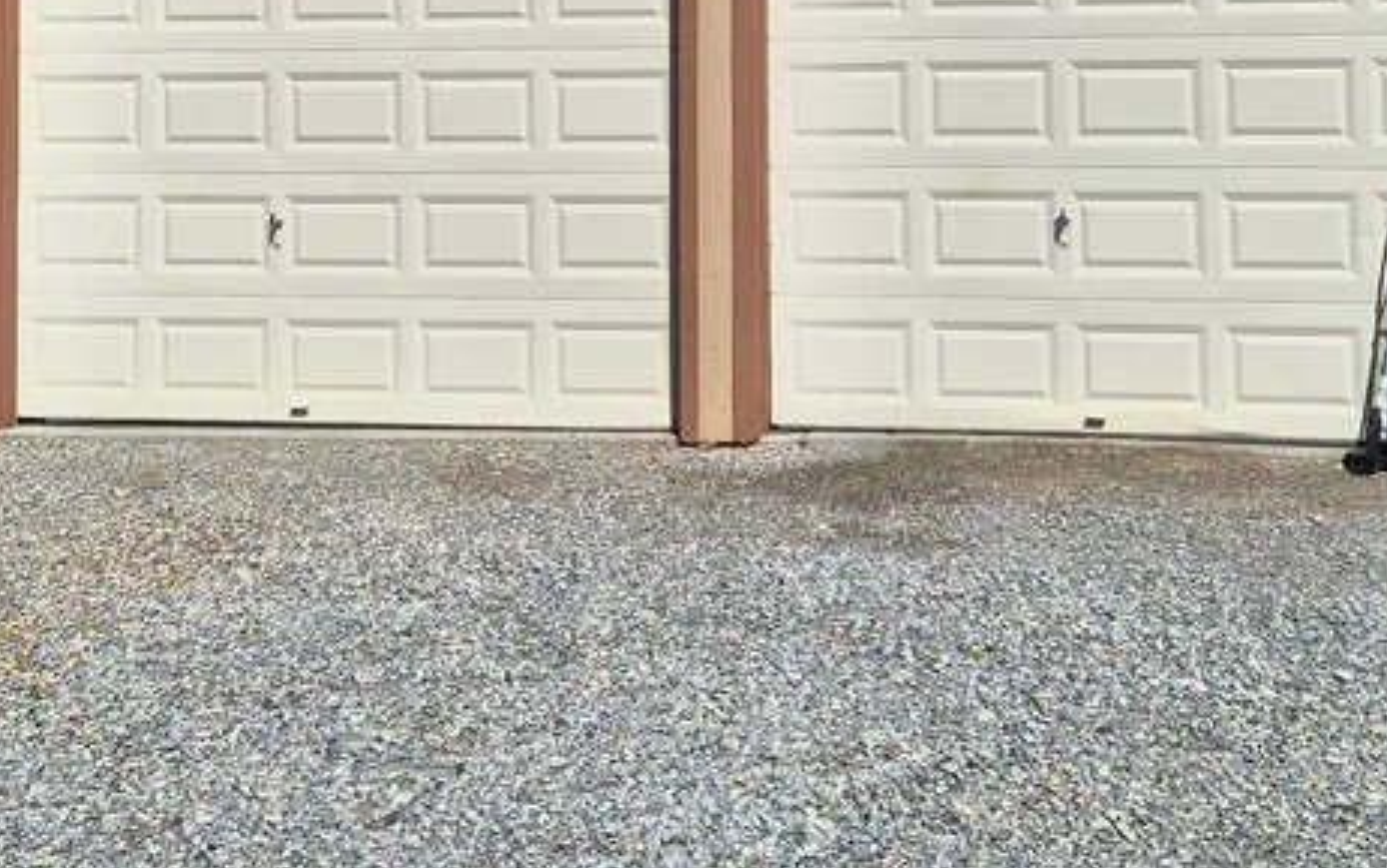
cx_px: 838
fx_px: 2042
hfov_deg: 37.4
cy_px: 6
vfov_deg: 23.0
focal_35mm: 54
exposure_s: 1/7696
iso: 50
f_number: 1.8
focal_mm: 5.4
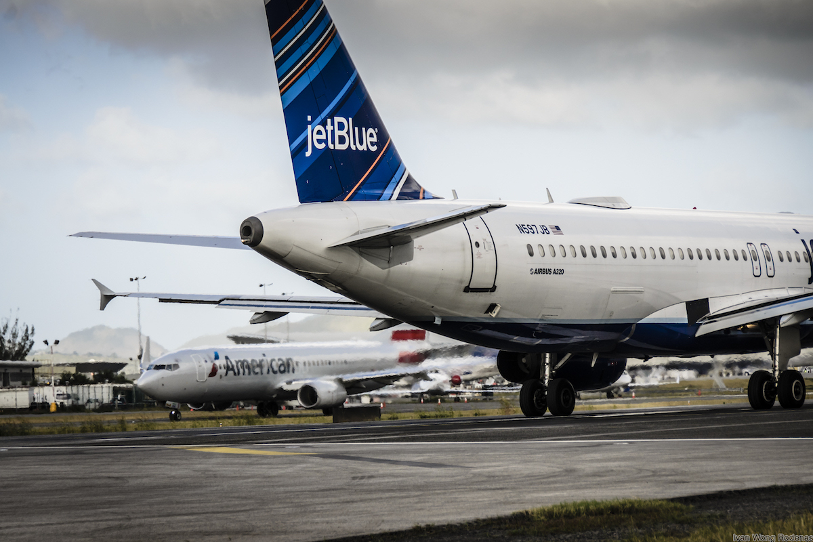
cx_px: 406
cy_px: 271
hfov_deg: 14.4
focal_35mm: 142
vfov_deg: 9.6
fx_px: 3218
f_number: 6.3
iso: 200
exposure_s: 1/1250
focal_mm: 95
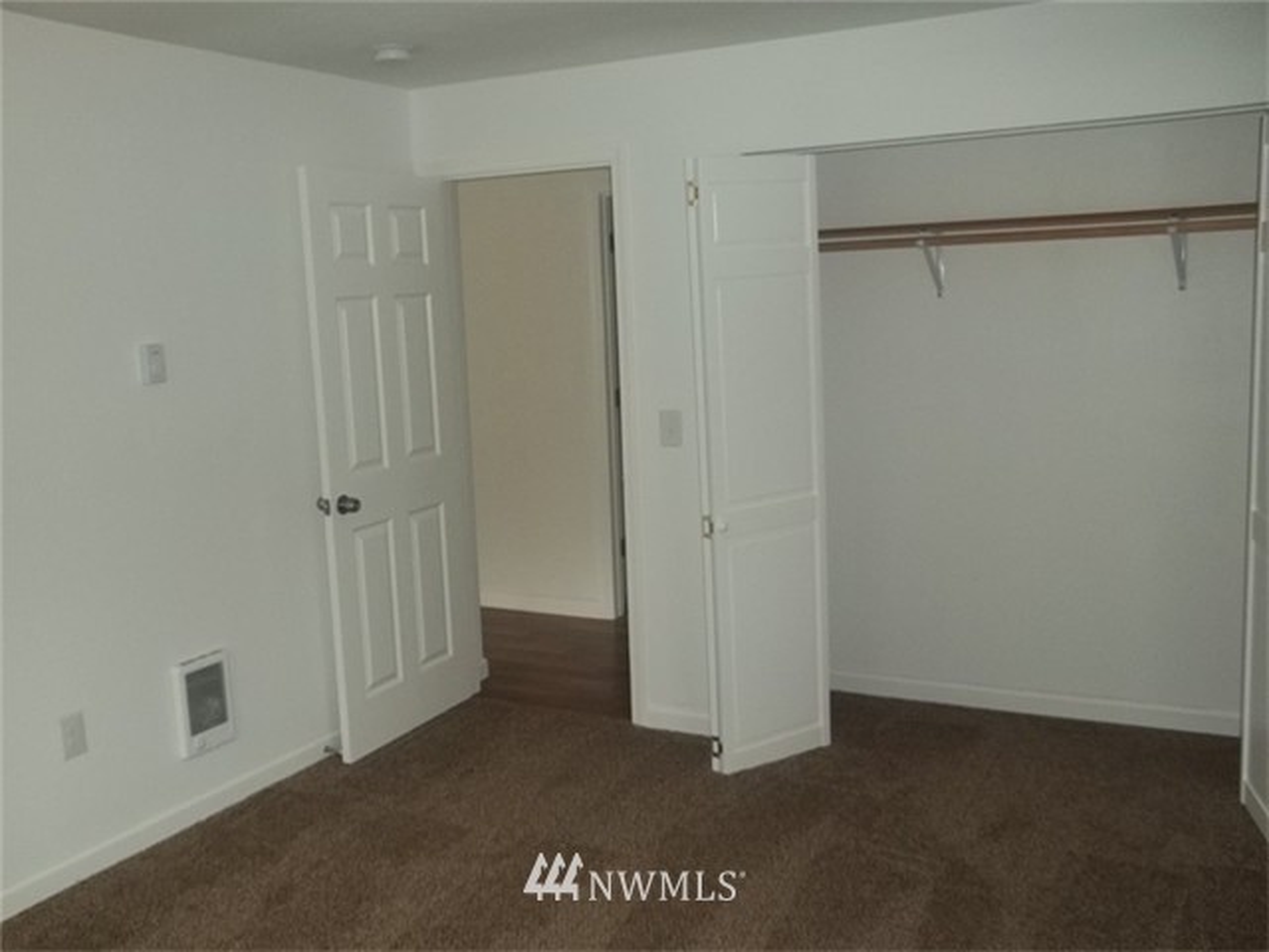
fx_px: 1210
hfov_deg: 55.4
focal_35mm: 33
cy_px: 476
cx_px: 634
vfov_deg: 42.9
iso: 160
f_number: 3.3
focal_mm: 5.9
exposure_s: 1/30
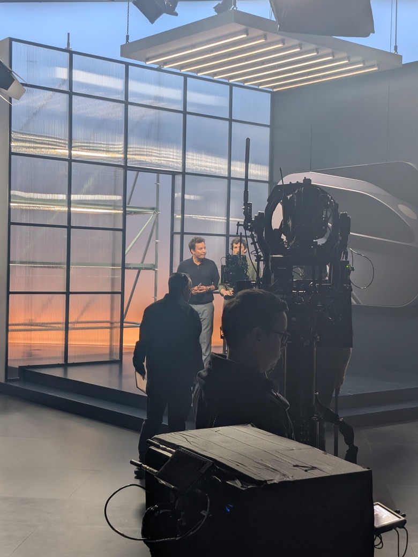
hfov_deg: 29.7
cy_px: 278
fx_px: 789
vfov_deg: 38.9
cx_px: 209
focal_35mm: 49
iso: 87
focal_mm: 4.53
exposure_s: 1/40
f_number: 1.7
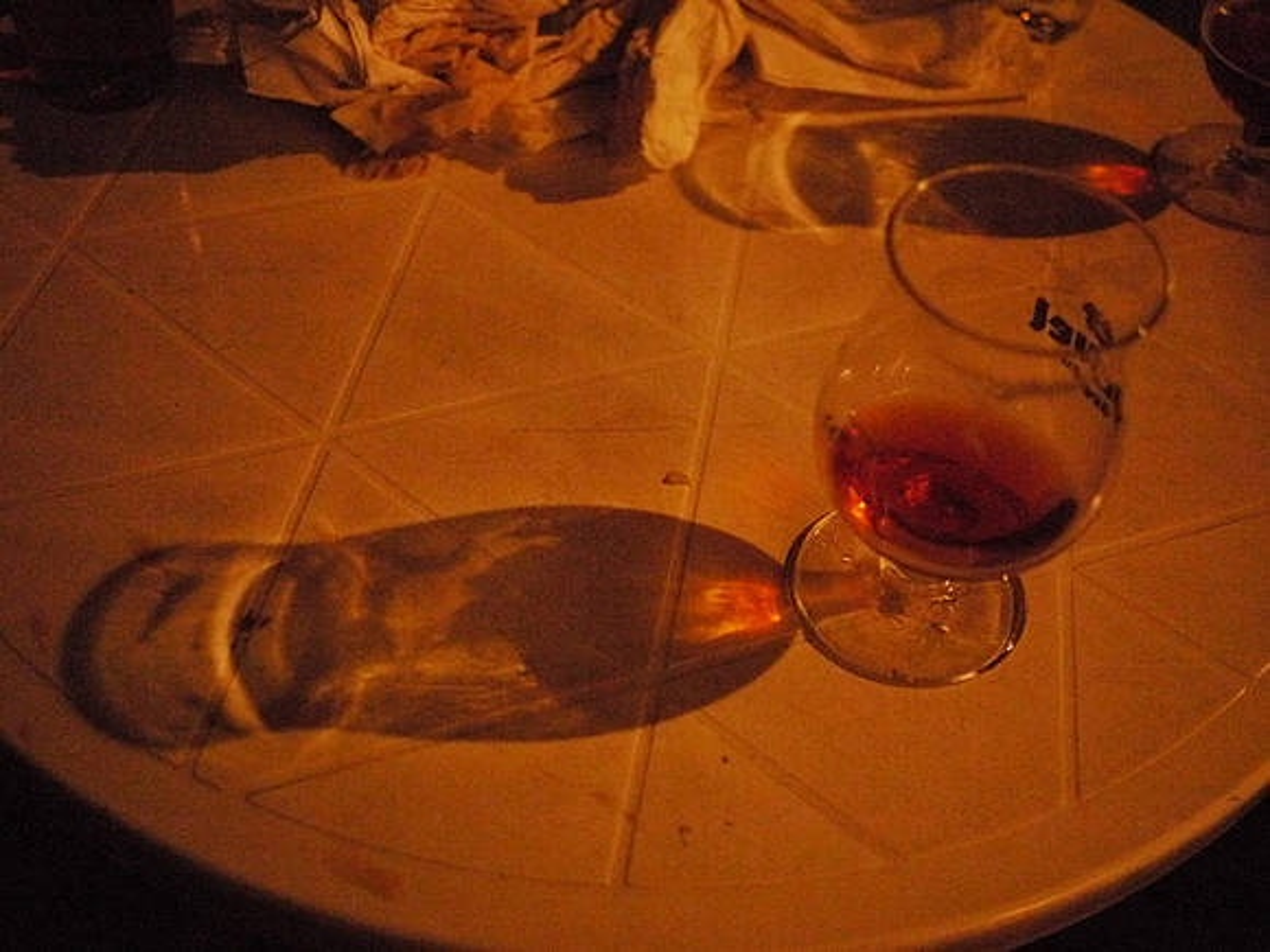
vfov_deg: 36.0
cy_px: 476
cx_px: 635
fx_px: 1468
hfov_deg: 46.8
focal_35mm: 40
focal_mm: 20
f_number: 1.7
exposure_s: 1/40
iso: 3200
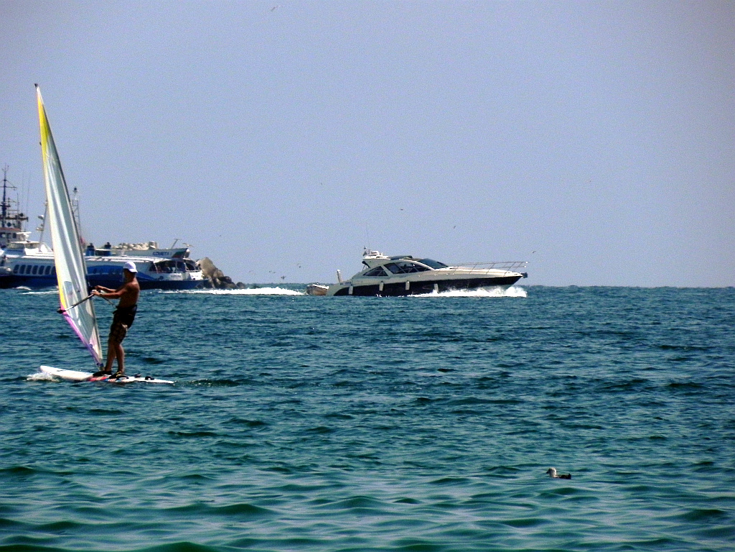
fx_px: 14396
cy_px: 276
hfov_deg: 2.9
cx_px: 368
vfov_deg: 2.2
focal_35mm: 678
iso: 200
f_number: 8
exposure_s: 1/2000
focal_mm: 120
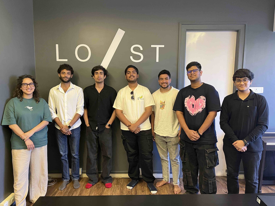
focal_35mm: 26
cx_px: 138
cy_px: 103
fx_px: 207
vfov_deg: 53.1
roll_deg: -0.2
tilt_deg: -6.7
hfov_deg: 67.3
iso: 500
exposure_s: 1/50
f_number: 1.6
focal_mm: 5.1
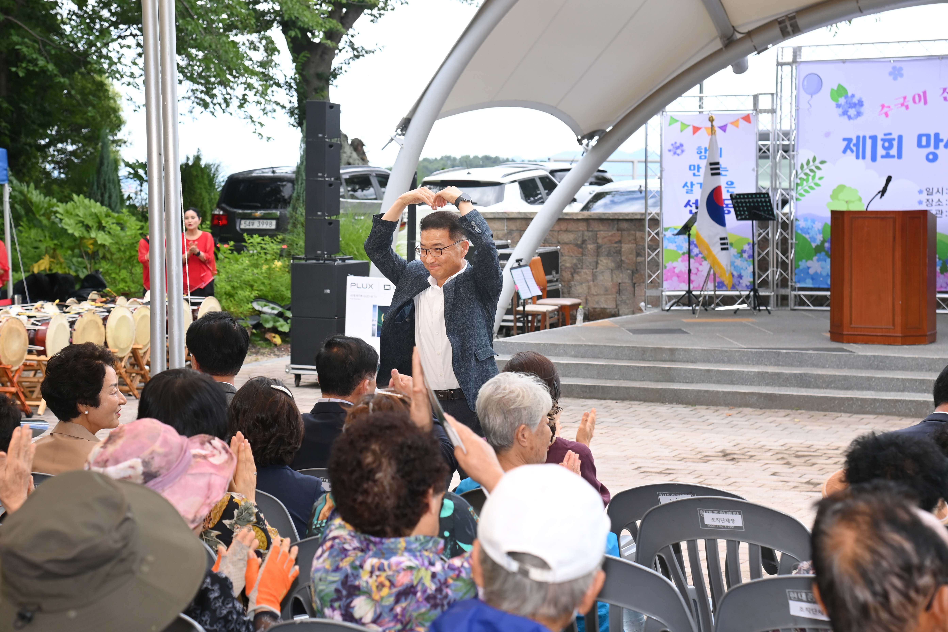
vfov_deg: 18.2
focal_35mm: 75
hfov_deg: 27.0
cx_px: 474
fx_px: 1975
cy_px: 316
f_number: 6.3
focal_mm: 75
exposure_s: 1/250
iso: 320
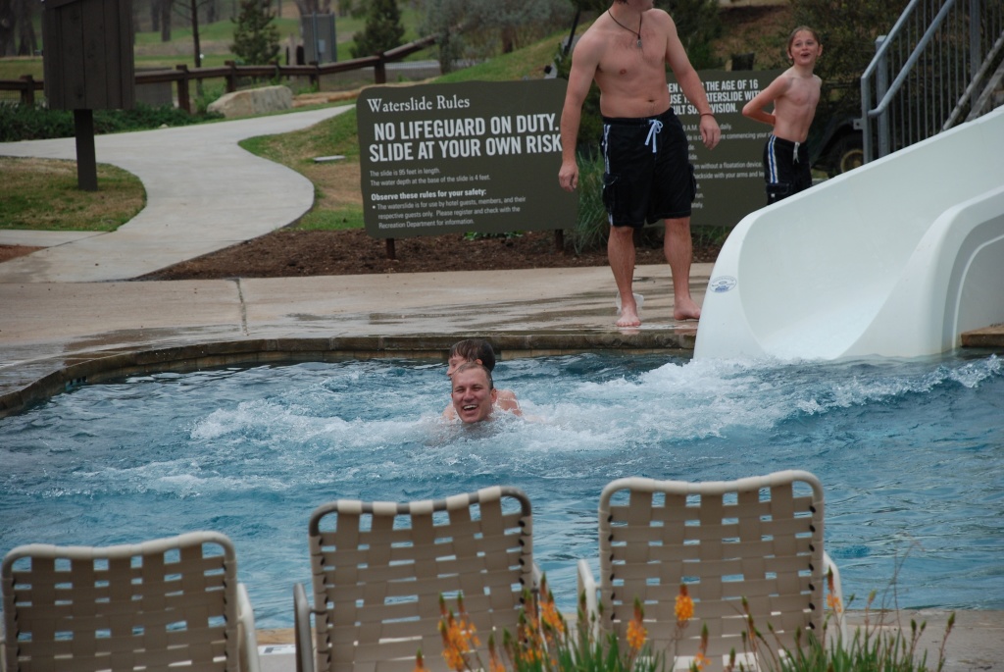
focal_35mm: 168
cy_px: 336
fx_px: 4690
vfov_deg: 8.2
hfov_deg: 12.2
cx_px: 502
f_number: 5.6
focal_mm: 112
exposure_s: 1/500
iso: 320
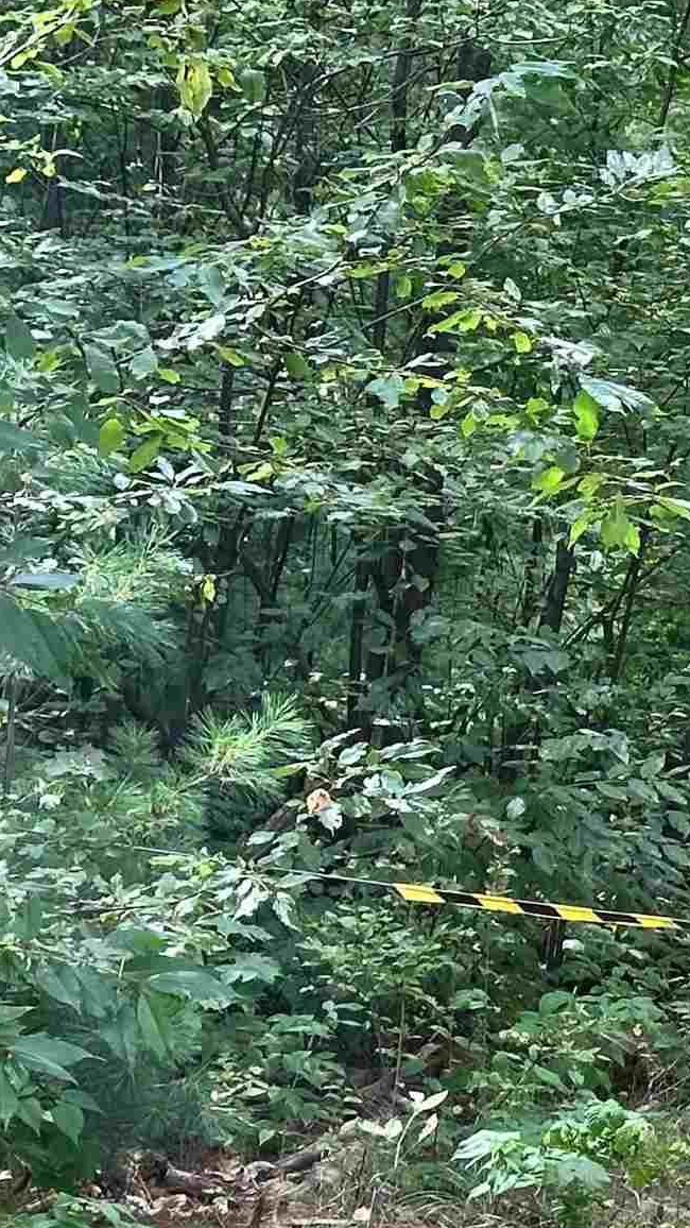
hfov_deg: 8.4
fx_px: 4522
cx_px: 1272
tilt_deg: -5.1
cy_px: 1000
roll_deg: -3.7
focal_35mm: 139
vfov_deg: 15.3
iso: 64
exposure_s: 1/482
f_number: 1.78
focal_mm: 6.86
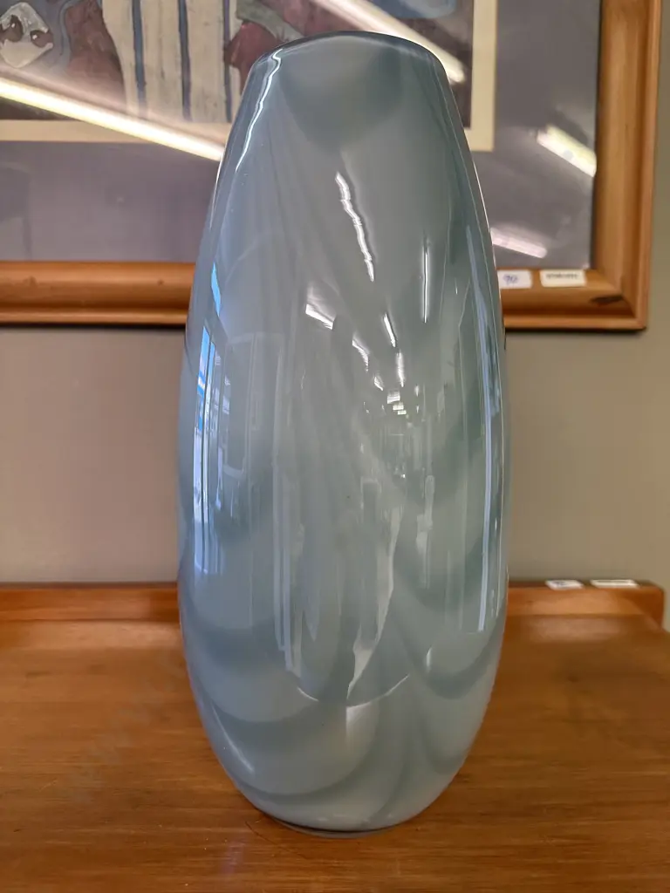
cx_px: 335
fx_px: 619
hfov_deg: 56.8
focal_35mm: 24
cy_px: 446
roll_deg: -0.8
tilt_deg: -6.3
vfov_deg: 71.6
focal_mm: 6.86
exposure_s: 1/100
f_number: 1.78
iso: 200
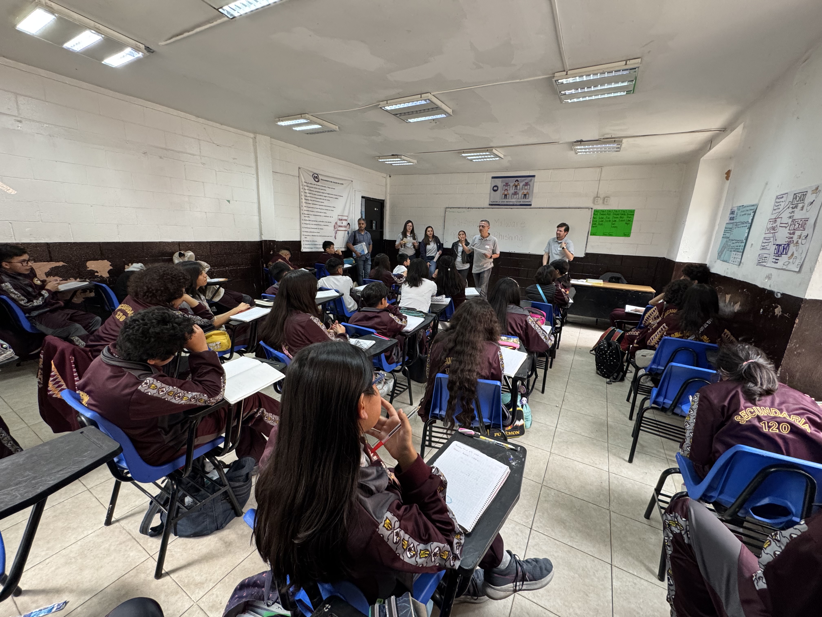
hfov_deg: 102.1
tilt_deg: -12.9
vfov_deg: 85.7
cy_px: 308
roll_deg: -2.3
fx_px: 332
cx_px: 411
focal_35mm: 14
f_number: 2.2
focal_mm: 2.22
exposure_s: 1/60
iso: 200
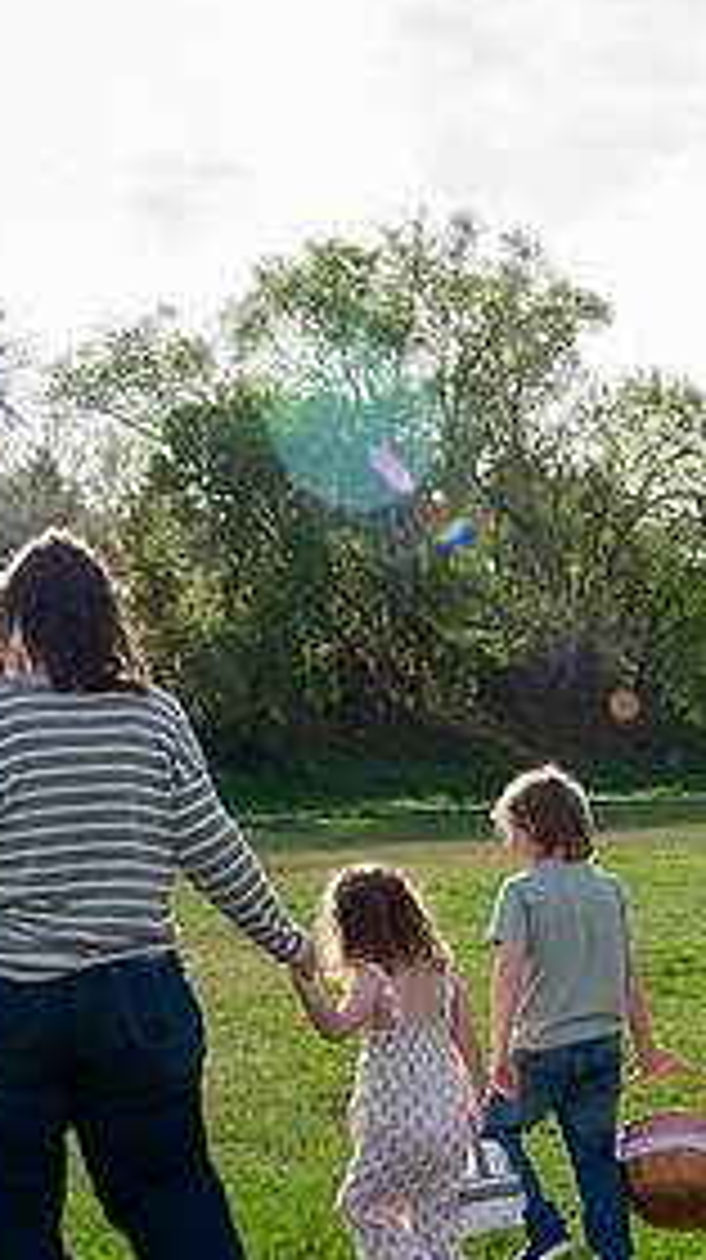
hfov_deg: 15.8
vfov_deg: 28.1
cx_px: 701
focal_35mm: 75
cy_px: 804
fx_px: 2502
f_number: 5
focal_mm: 30
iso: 200
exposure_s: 1/640
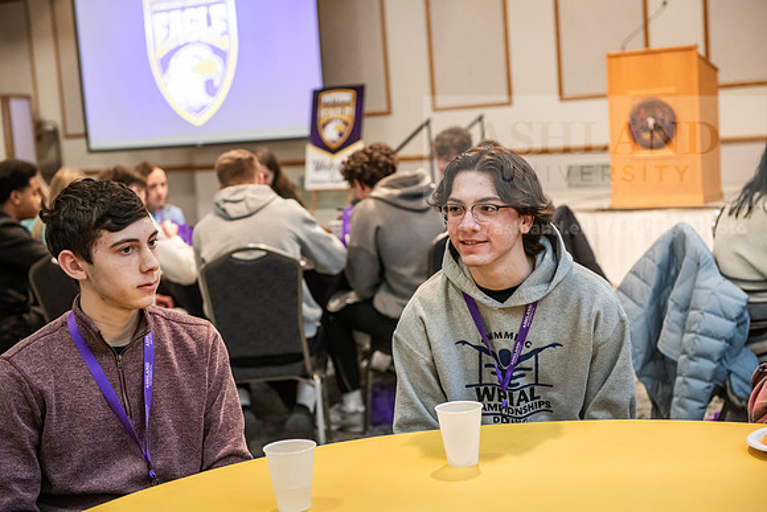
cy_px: 256
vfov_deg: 21.9
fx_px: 1321
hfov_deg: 32.4
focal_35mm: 62
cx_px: 384
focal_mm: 62
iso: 2500
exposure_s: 1/125
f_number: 3.5
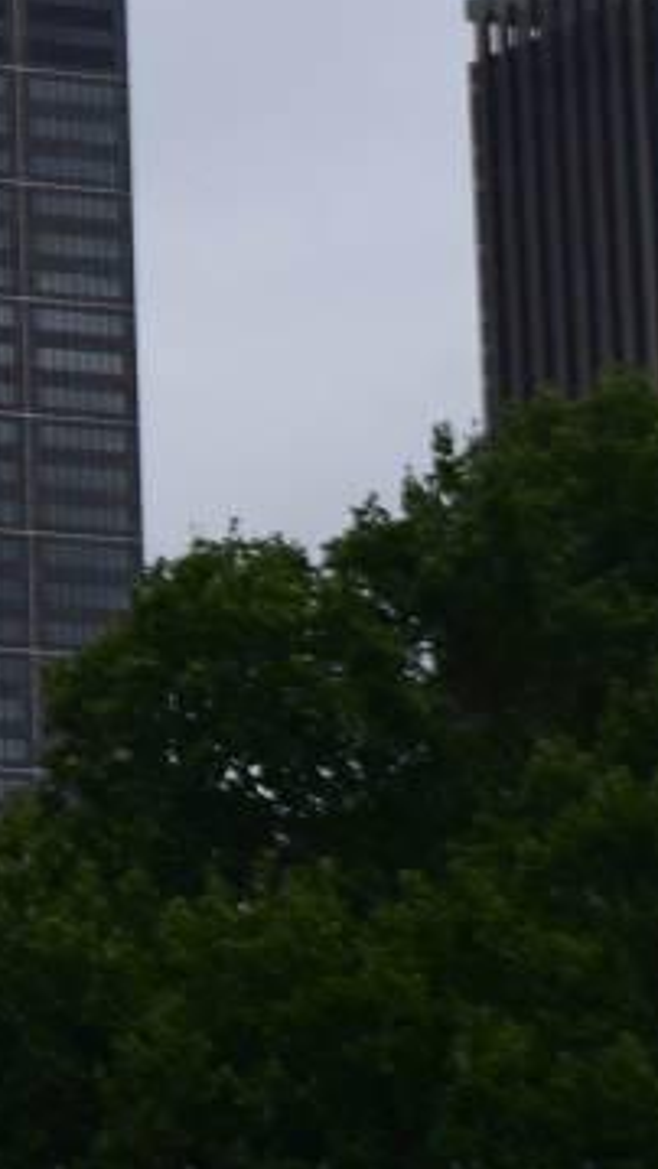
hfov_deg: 5.6
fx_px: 6512
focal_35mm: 210
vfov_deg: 10.1
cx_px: -915
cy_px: -107
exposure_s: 1/400
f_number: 11
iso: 400
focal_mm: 32
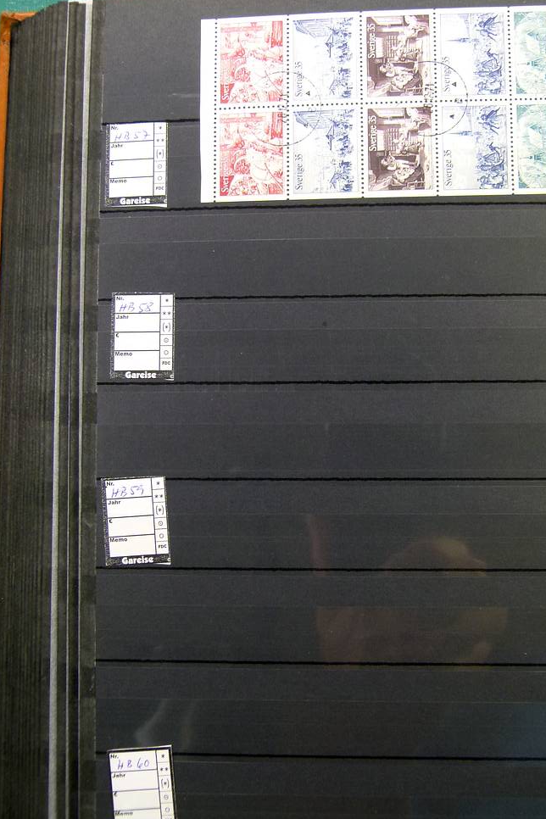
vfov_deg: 45.4
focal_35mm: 43
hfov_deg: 31.1
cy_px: 414
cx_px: 323
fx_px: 978
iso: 125
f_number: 3.1
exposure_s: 1/60
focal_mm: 7
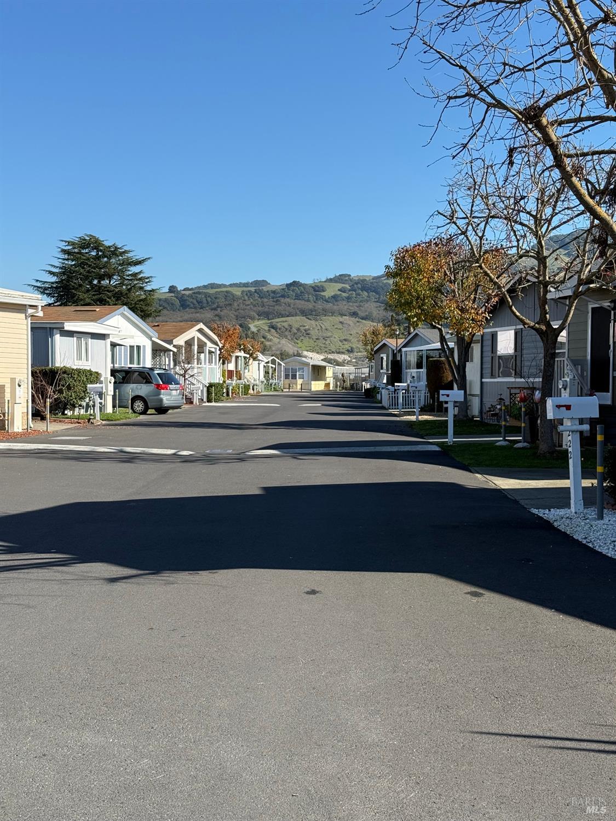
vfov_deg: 39.7
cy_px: 410
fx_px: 1139
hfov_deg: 30.3
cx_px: 308
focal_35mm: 48
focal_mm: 6.76
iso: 64
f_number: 1.78
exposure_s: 1/3534
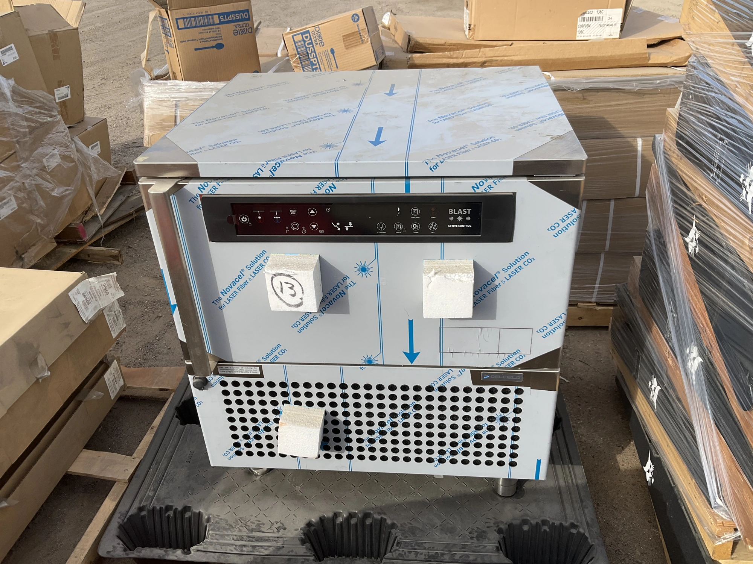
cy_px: 282
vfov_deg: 48.2
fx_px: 631
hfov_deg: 61.7
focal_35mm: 29
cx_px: 376
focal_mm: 3
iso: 25
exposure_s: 1/962
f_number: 1.8
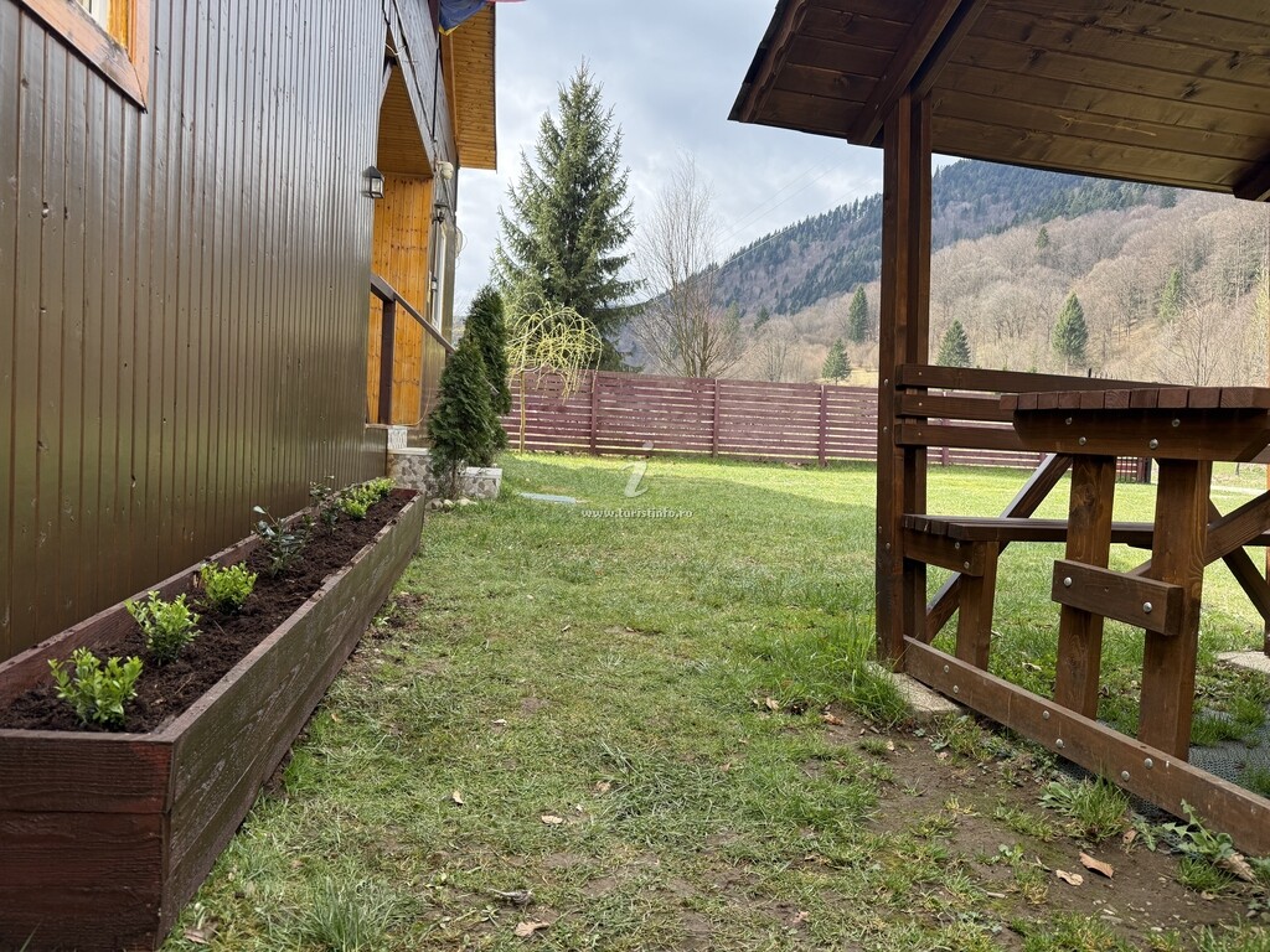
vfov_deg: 56.8
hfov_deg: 71.6
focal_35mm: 24
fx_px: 881
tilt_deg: -1.9
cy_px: 476
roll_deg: -3.5
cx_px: 635
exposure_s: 1/1271
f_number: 1.78
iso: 100
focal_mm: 6.76
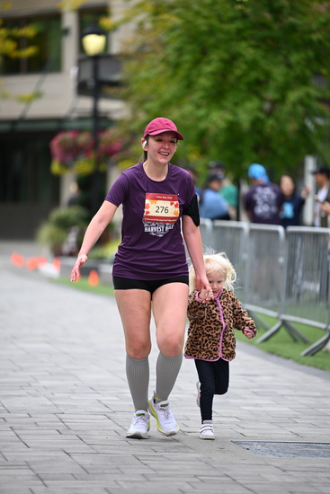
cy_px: 247
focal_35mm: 200
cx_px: 165
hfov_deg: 6.9
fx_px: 2748
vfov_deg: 10.3
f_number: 2.8
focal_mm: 200
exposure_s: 1/2500
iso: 640
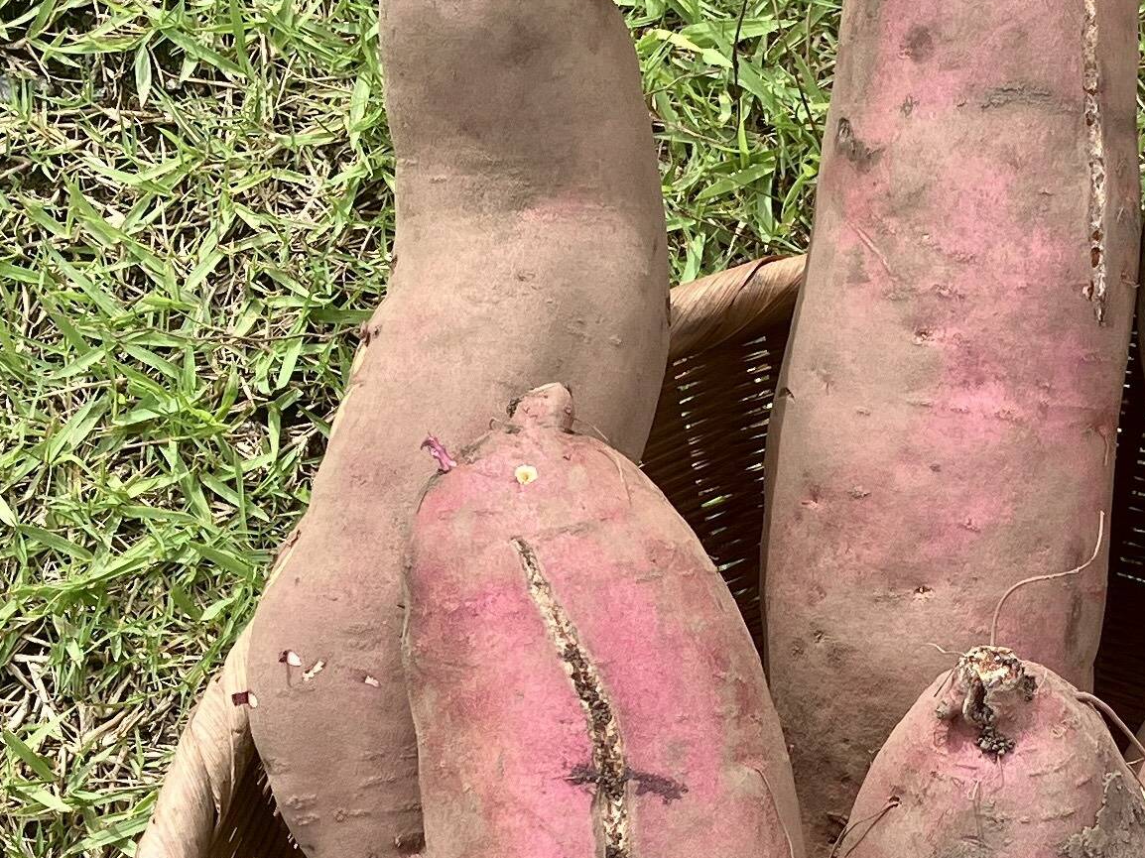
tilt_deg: -70.5
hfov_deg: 20.7
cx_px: 996
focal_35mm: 93
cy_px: 695
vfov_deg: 15.8
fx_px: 3076
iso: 32
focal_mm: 3.99
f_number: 1.8
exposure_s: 1/648
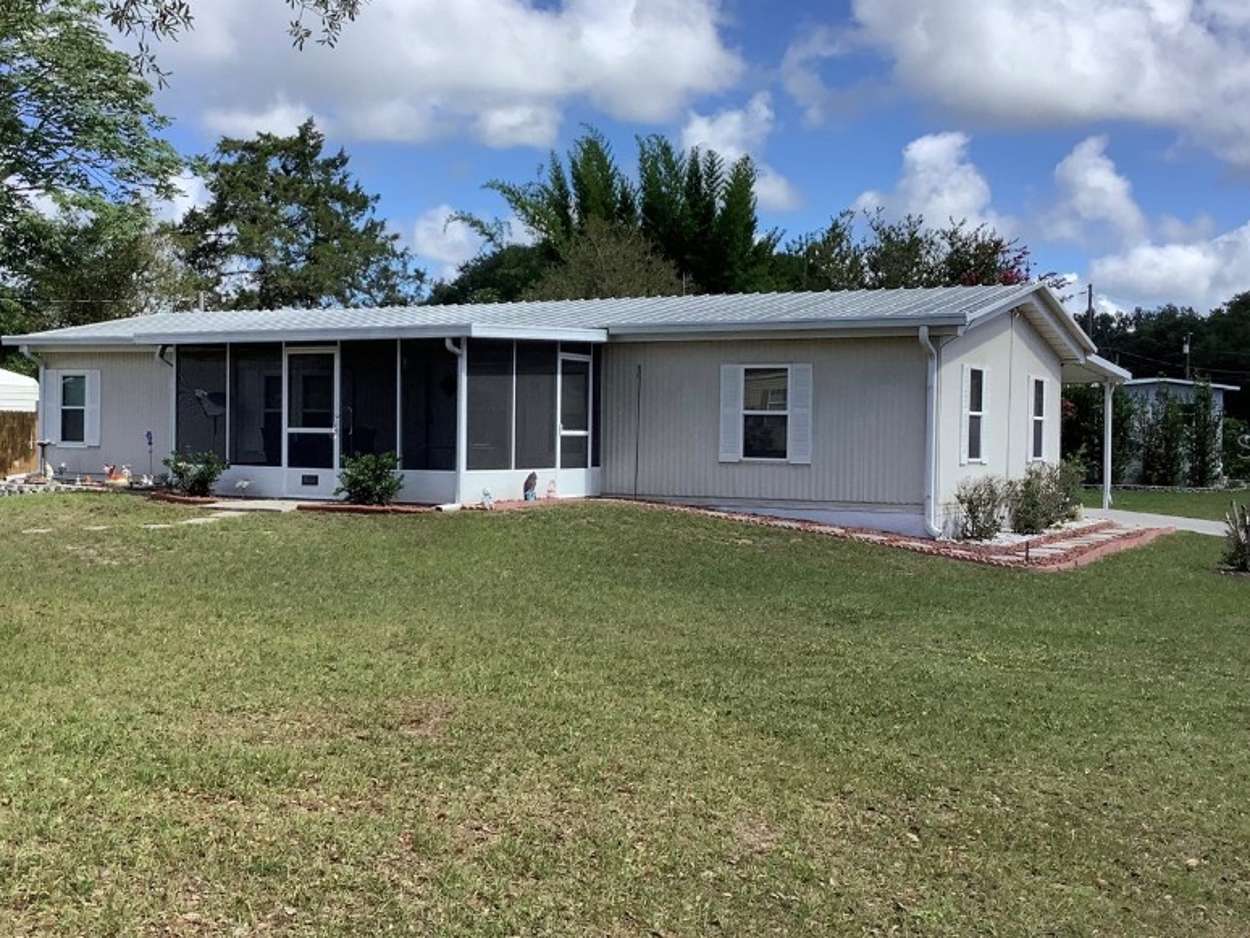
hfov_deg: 45.7
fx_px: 1481
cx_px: 562
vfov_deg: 35.1
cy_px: 446
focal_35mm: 41
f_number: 2.4
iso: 25
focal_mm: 3.3
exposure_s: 1/1199
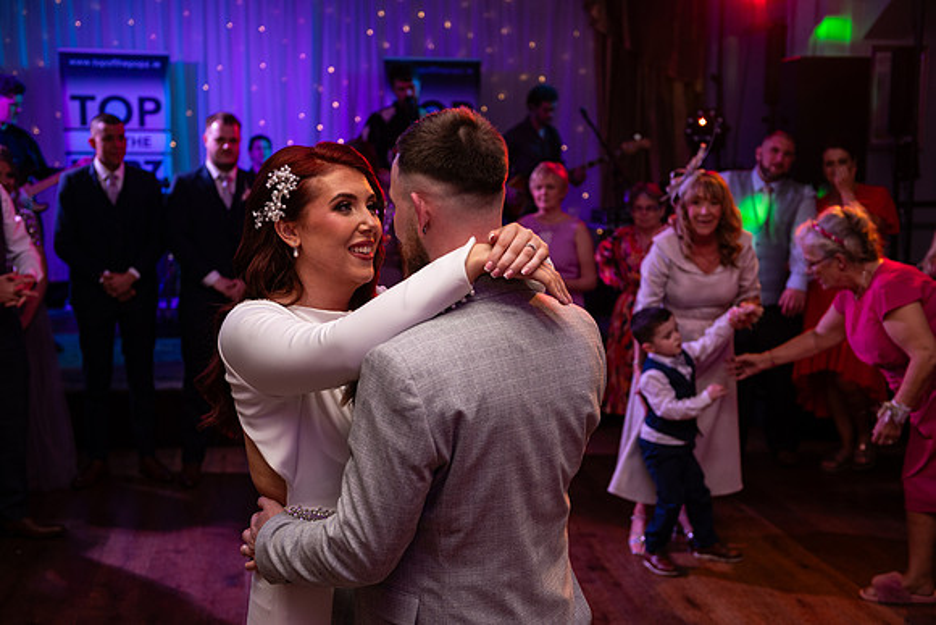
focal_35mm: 45
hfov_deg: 43.6
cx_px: 468
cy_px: 312
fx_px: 1170
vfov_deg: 29.9
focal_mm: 45
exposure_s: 1/160
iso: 500
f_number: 3.5
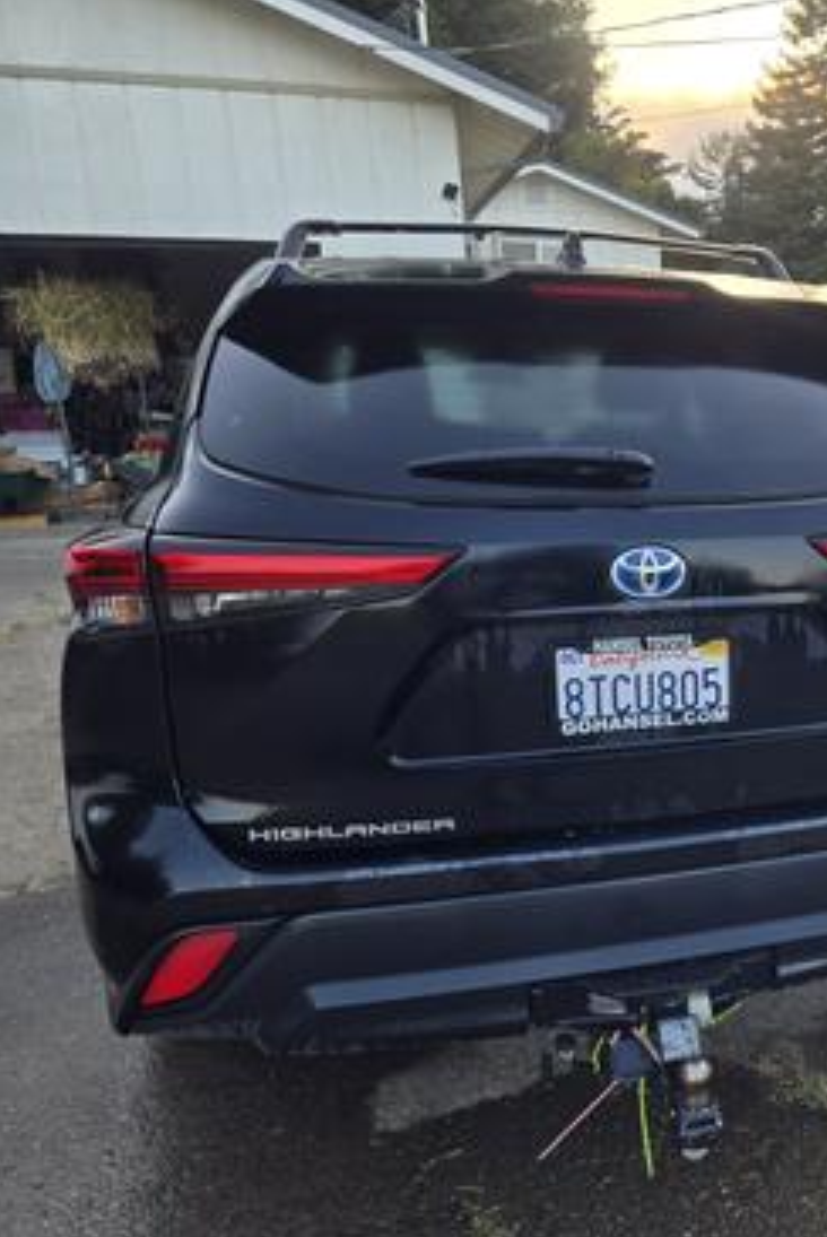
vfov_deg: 57.2
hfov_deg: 35.8
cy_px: 634
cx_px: 844
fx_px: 1135
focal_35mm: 33
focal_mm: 5.4
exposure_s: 1/189
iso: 25
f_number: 1.8
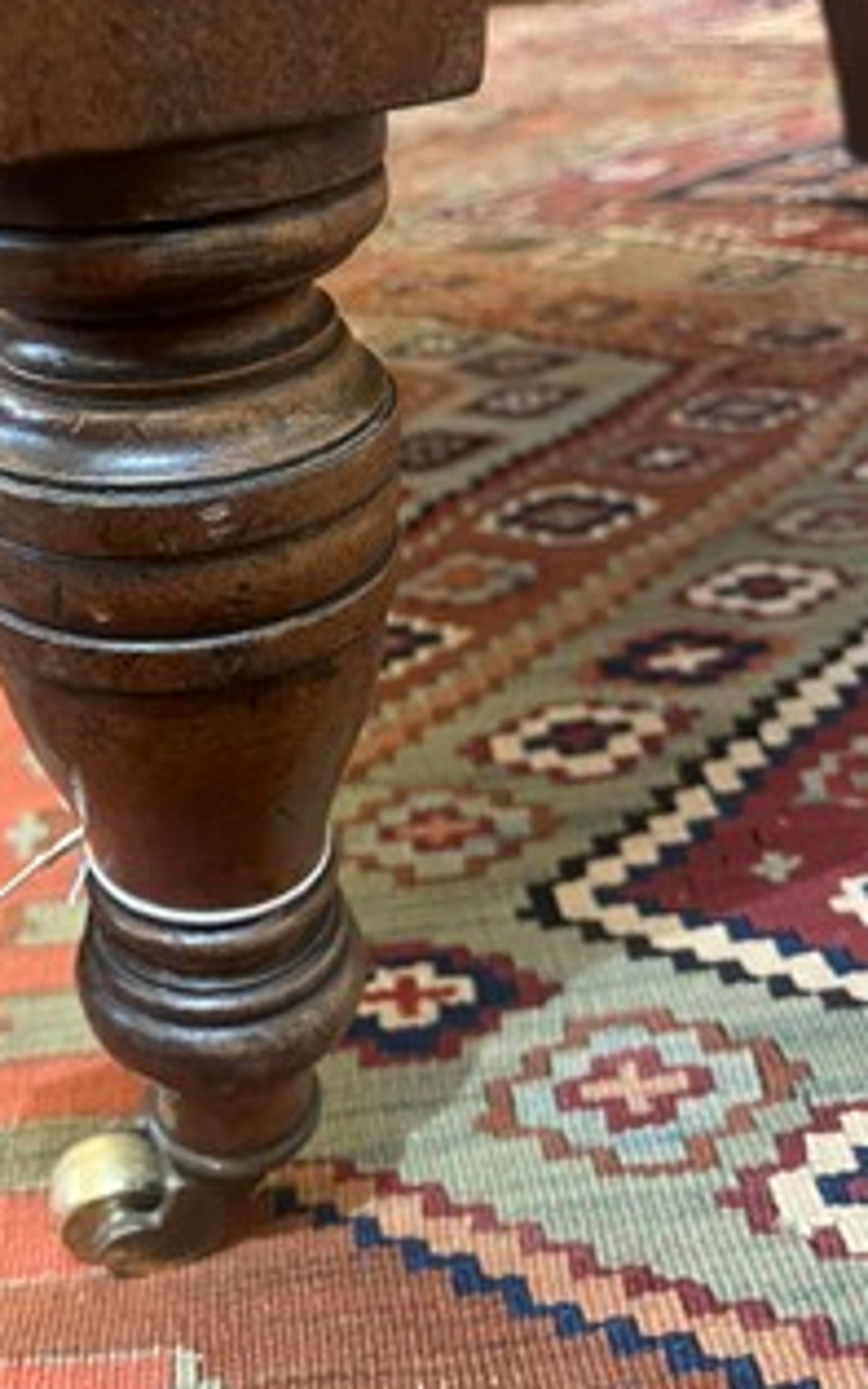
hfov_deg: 35.4
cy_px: 609
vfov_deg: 55.2
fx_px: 1324
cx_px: 211
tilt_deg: -30.2
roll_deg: +8.1
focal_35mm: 35
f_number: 1.6
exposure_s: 1/33
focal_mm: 5.1
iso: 500
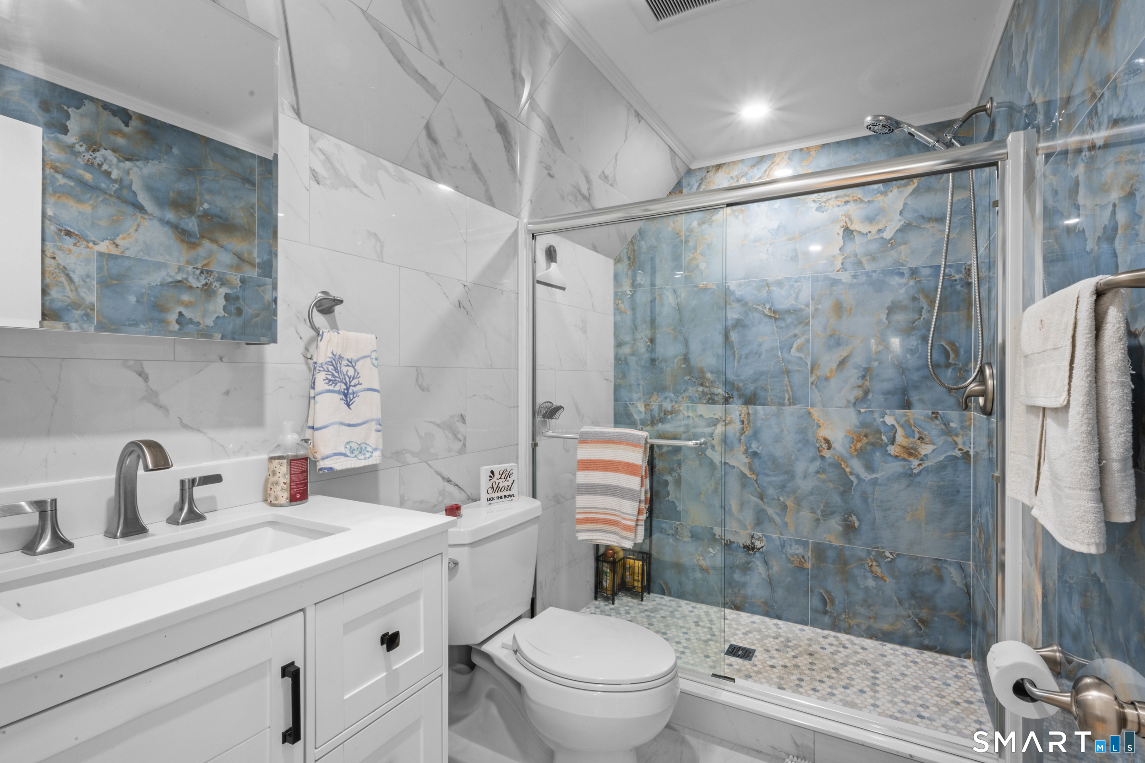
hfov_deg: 93.3
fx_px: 541
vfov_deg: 70.4
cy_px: 382
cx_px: 572
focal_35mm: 17
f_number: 22
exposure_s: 2.5
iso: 320
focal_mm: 17
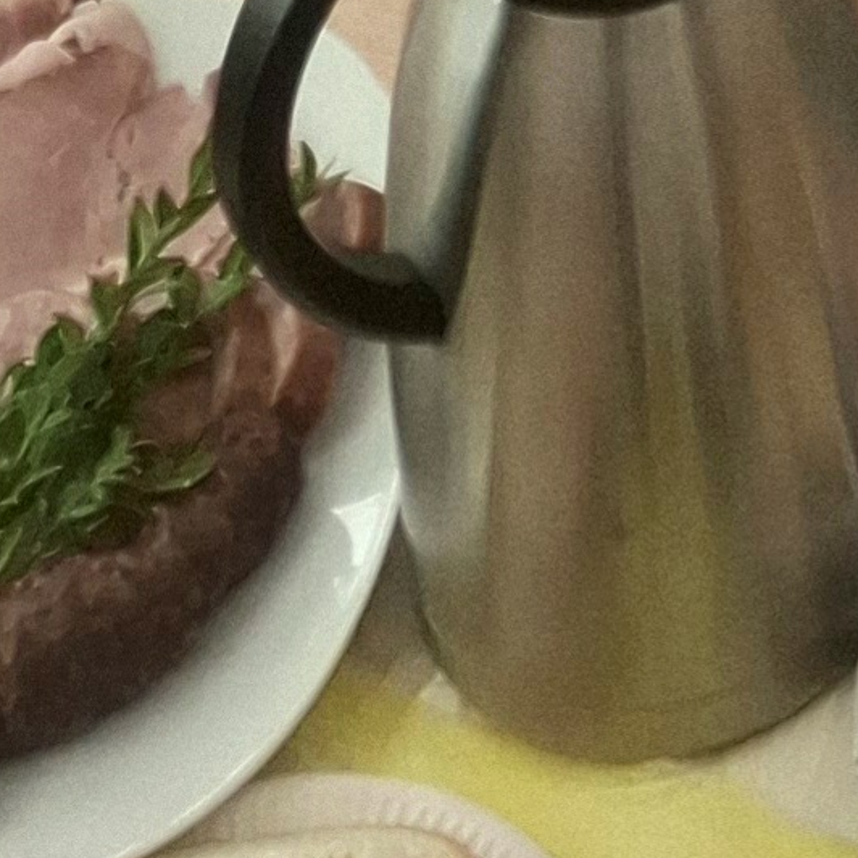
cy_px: -2398
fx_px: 4375
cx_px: 1379
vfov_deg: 7.9
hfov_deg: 10.7
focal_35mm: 156
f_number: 1.8
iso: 50
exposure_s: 1/122
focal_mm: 5.54
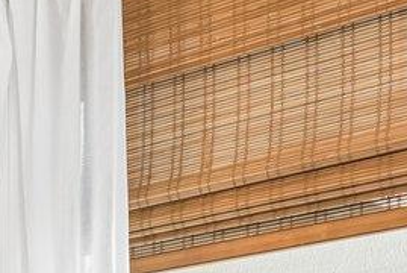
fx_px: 1290
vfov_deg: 10.5
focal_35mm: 114
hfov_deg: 14.8
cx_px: -402
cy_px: 632
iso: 180
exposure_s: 1/15
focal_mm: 15
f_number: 6.7
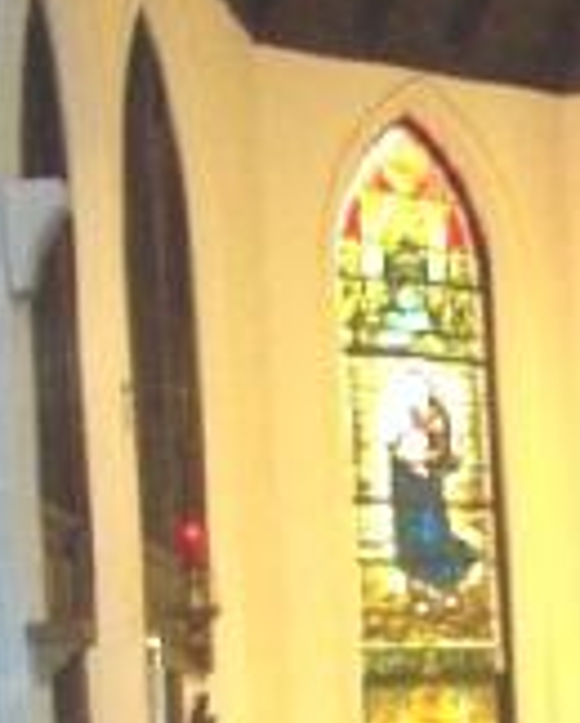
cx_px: 1031
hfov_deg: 10.4
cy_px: 841
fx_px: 3020
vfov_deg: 13.3
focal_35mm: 141
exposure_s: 1/30
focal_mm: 8
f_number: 2.8
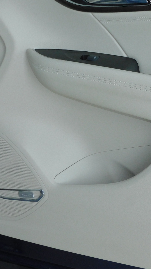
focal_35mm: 101
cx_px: 152
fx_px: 719
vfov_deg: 21.1
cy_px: 108
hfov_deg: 11.9
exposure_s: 1/100
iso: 125
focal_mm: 9
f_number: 4
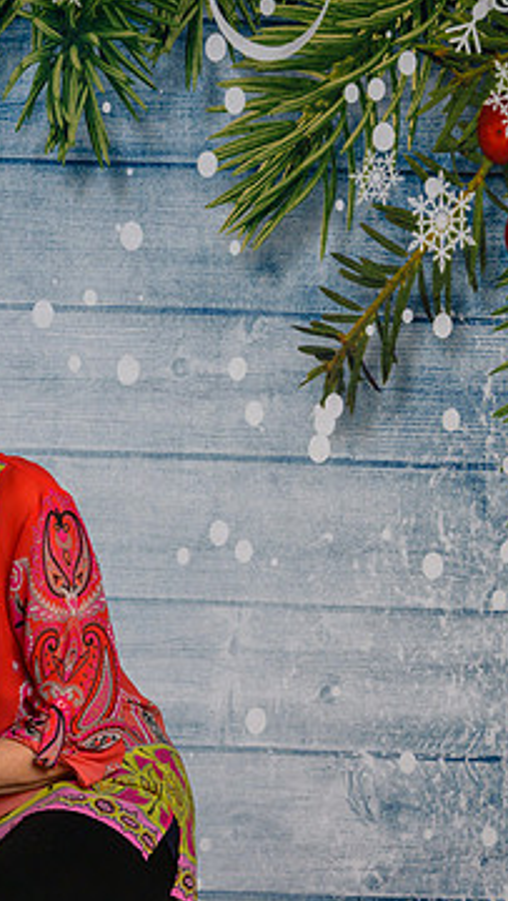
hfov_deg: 13.9
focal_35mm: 83
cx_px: -190
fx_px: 1984
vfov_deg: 25.5
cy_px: 556
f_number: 10
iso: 400
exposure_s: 1/125
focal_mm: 42
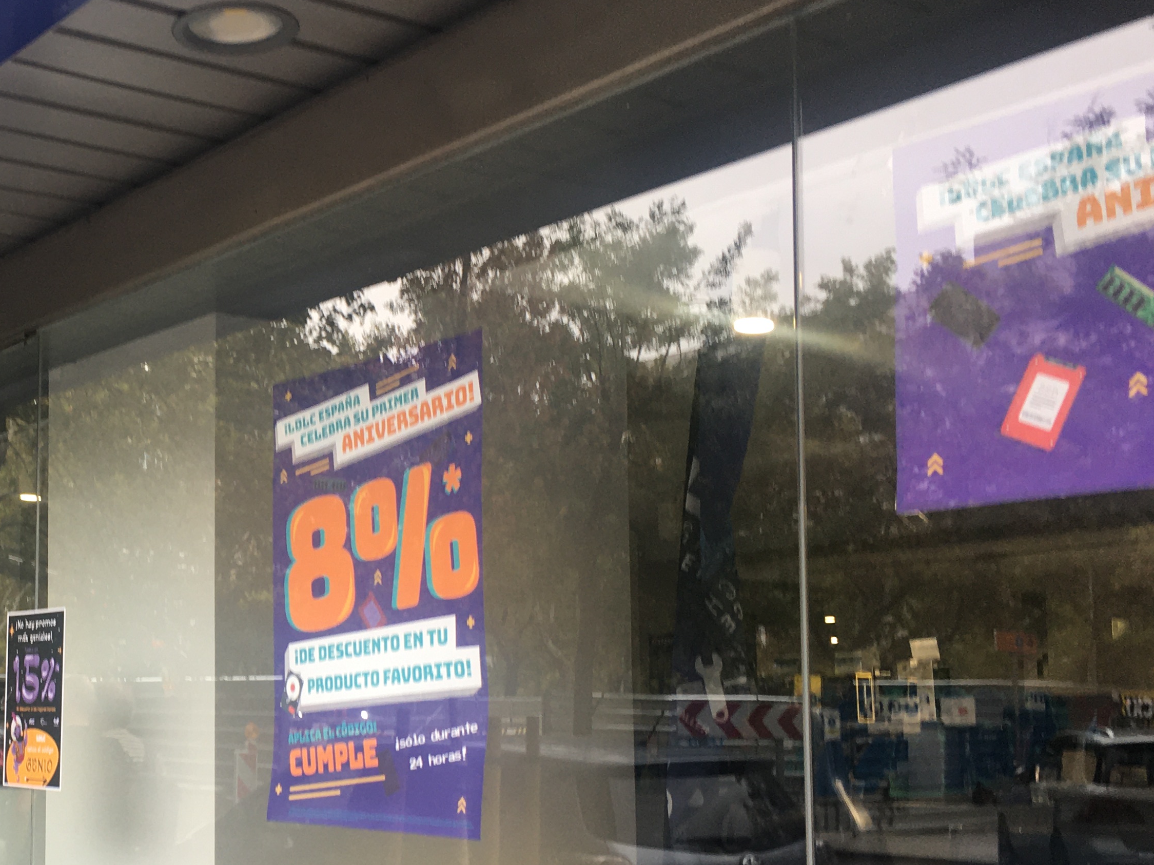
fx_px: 1733
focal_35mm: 52
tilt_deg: +7.6
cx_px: 149
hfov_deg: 35.0
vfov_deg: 27.8
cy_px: 599
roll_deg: -1.0
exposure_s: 1/50
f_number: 2.2
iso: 25
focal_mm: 4.15
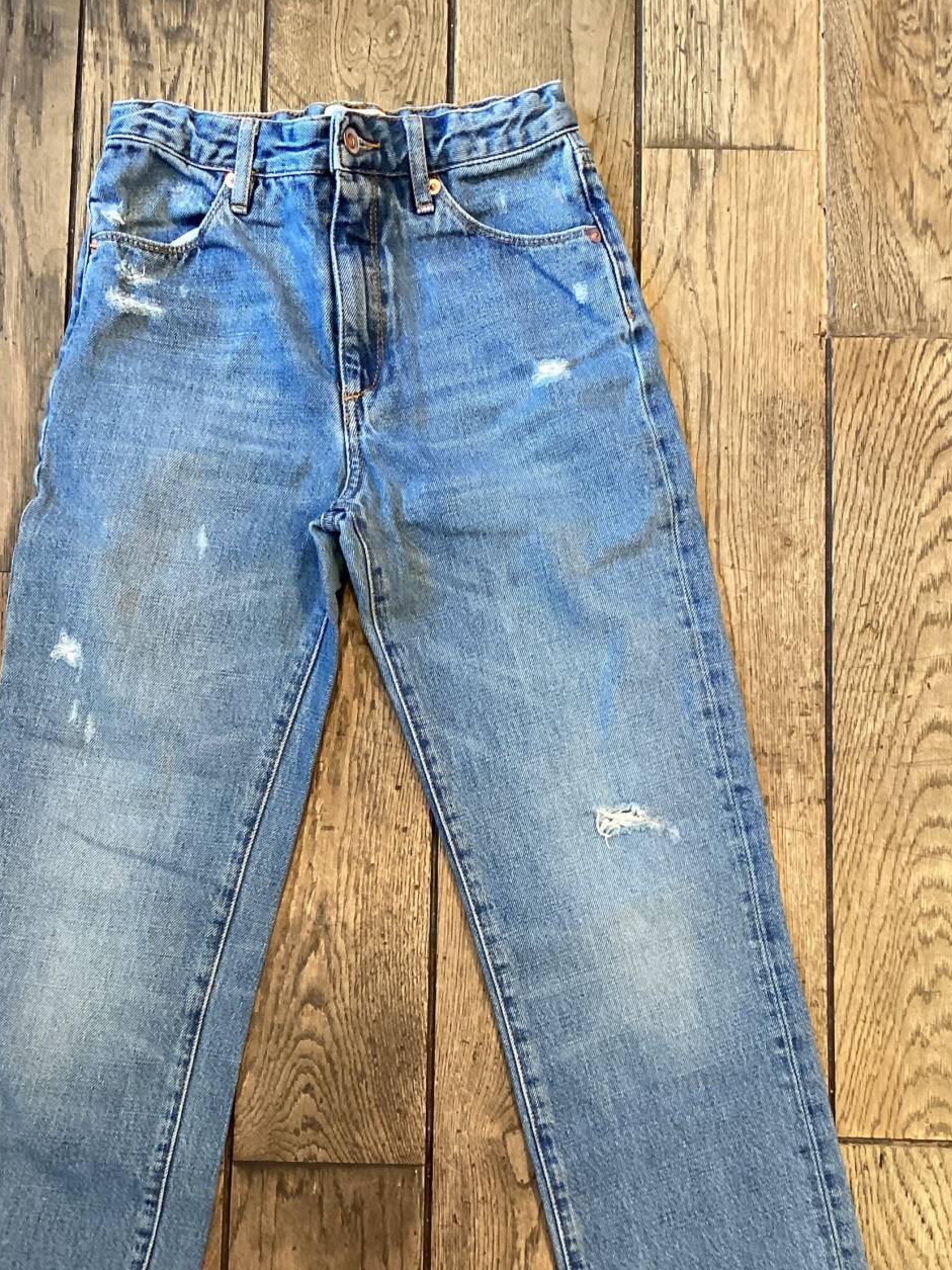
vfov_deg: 44.3
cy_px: 824
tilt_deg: -84.0
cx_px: 411
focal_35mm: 42
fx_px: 1540
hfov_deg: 34.3
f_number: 2.4
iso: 125
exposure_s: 1/50
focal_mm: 3.3
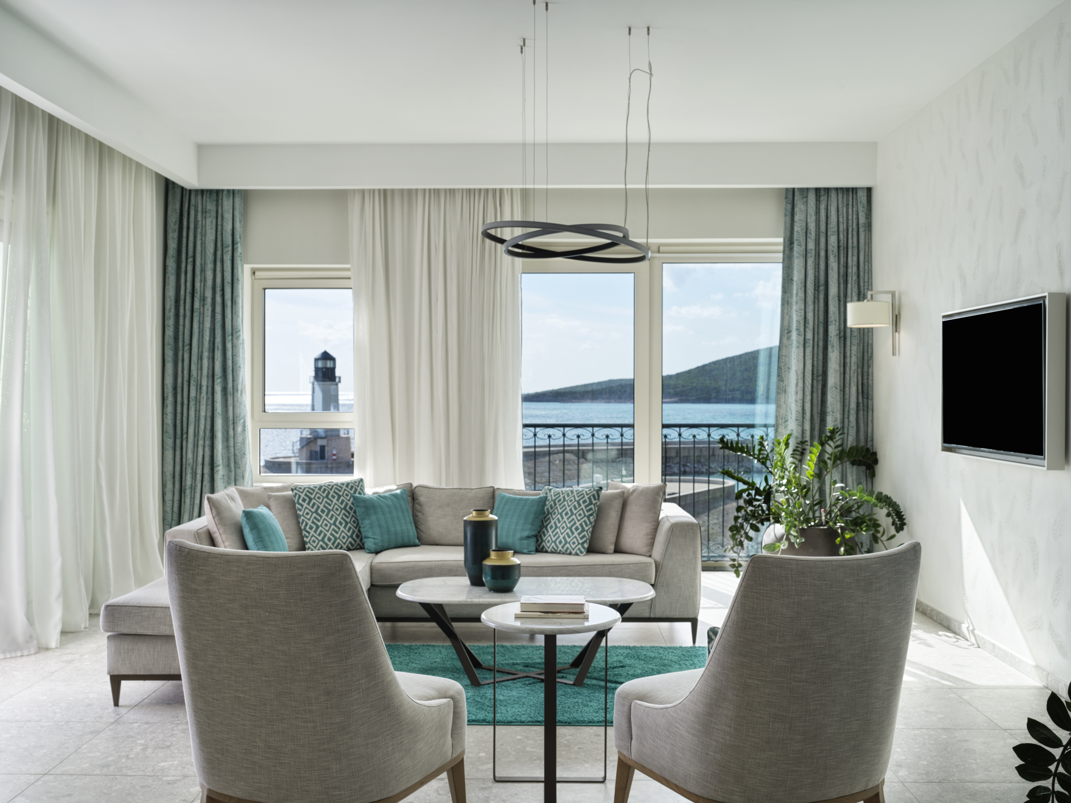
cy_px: 402
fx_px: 1083
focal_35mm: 35
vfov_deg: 40.7
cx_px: 536
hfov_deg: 52.6
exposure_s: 1/10
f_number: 11
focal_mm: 45
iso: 200
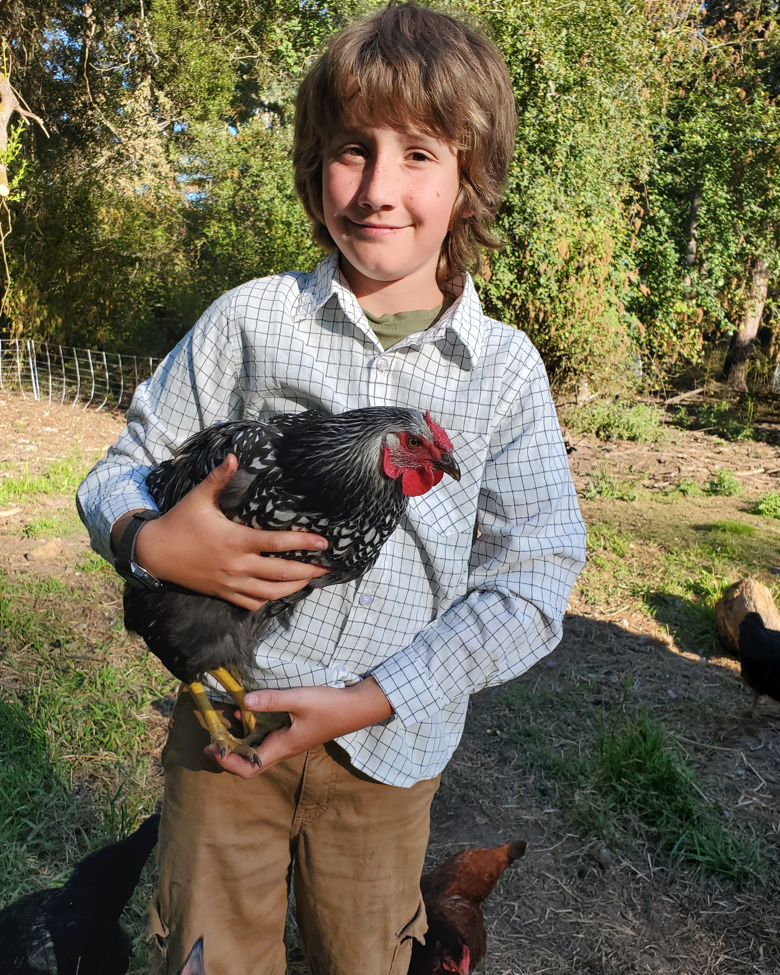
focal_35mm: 28
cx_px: 400
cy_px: 484
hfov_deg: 51.5
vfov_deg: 62.2
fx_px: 808
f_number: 2.4
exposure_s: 1/456
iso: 50
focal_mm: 4.3
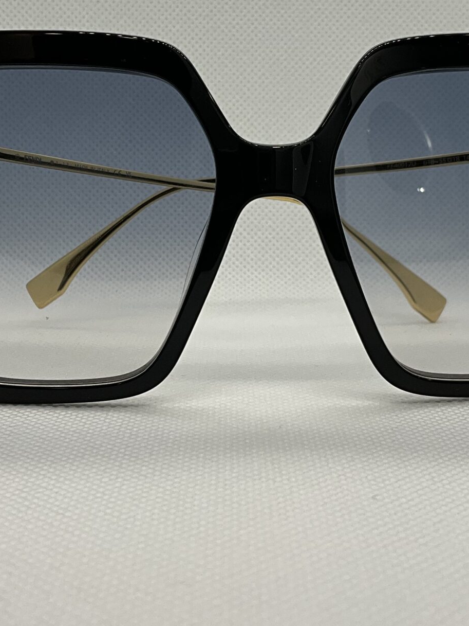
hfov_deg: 24.0
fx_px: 1102
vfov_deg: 31.5
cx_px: 252
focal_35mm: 61
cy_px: 224
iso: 25
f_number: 1.8
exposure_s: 1/269
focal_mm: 3
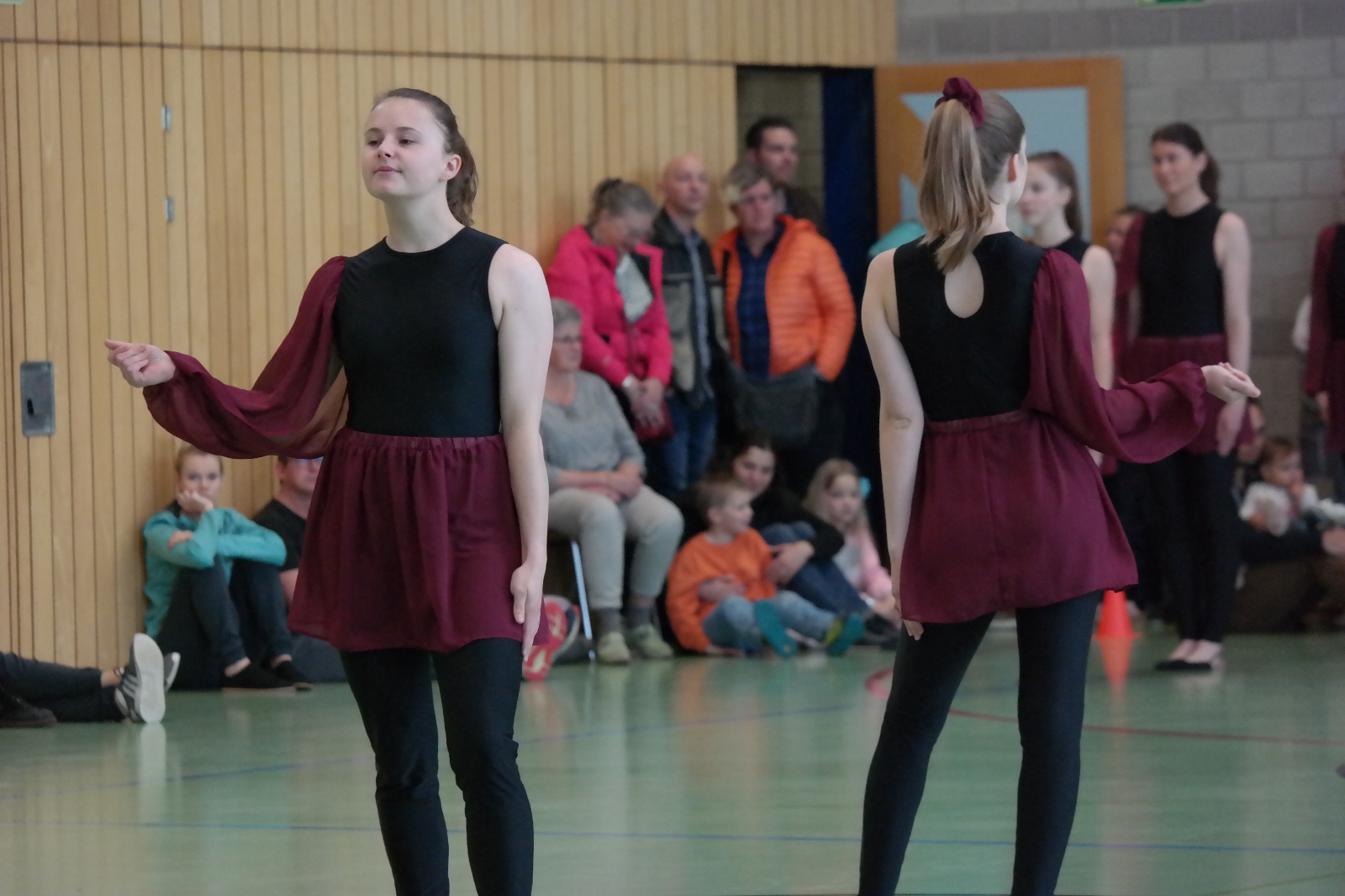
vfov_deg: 6.9
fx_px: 7470
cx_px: 672
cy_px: 448
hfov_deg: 10.3
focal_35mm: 200
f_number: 5
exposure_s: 1/160
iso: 3200
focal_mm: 130
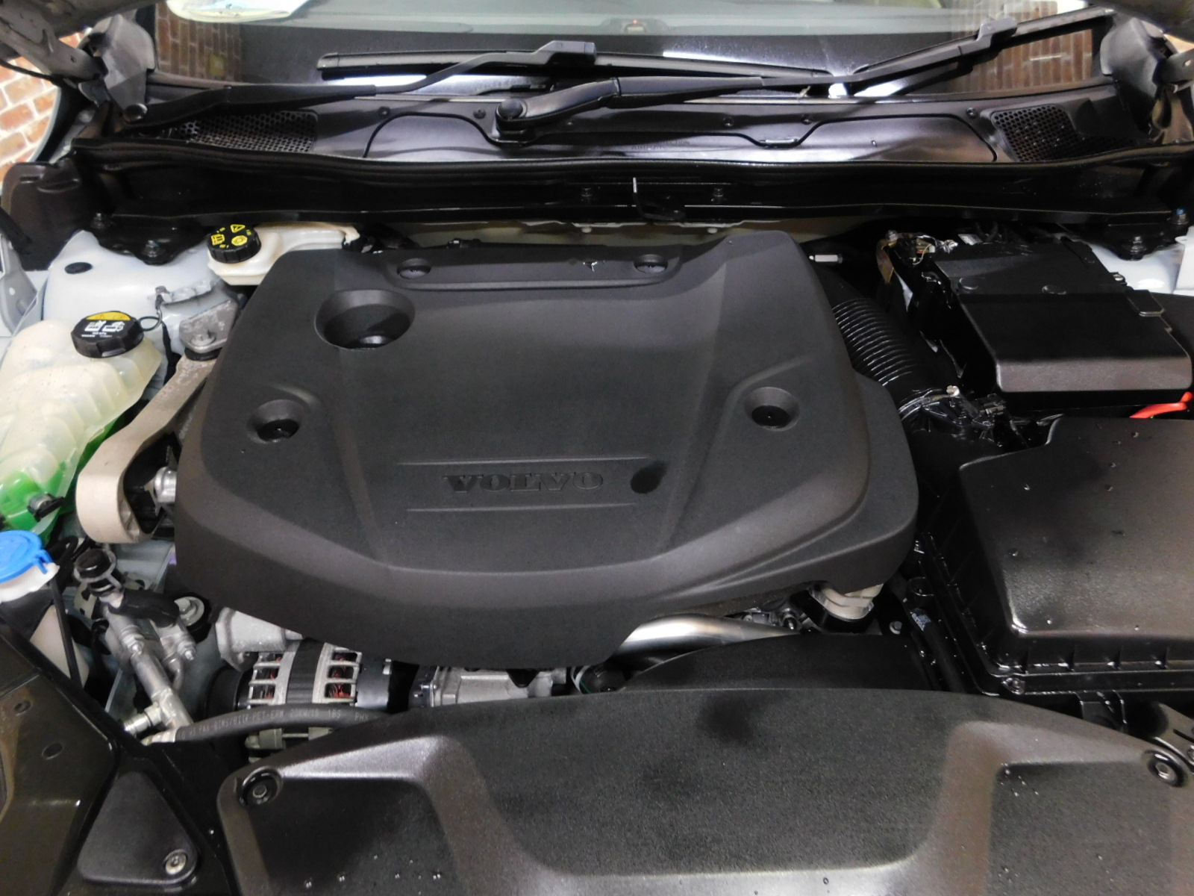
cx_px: 597
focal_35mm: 23
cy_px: 448
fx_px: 793
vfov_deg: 58.9
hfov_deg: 73.9
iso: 400
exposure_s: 1/15
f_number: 3
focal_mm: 4
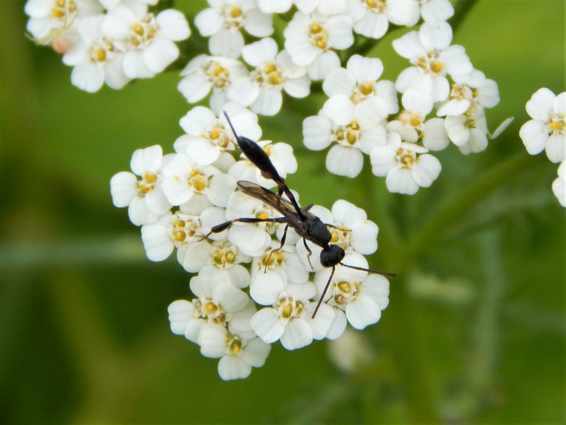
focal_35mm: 182
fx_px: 2976
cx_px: 283
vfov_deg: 8.2
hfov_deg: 10.9
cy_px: 212
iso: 180
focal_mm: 32.8
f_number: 5.3
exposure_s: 1/250
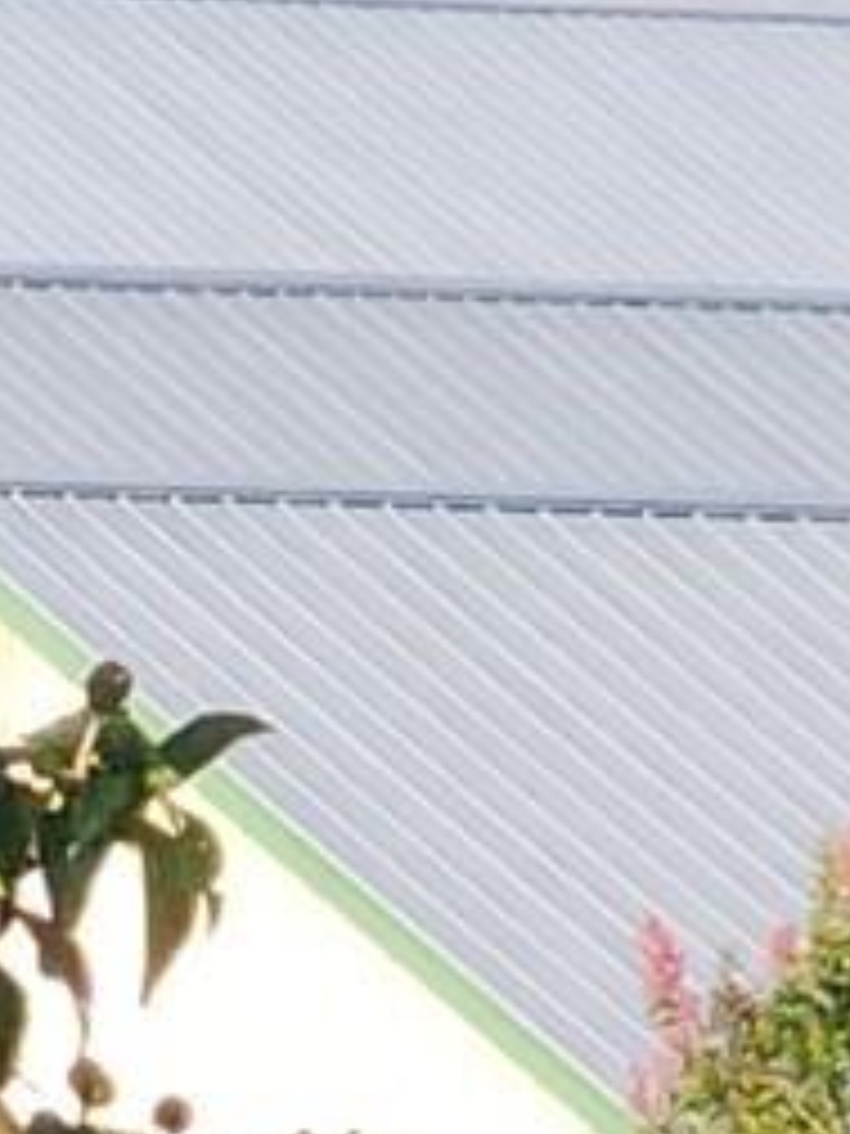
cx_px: -2919
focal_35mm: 560
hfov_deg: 2.6
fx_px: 18334
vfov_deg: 3.5
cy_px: 806
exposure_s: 1/864
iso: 40
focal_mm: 7.9
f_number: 2.4
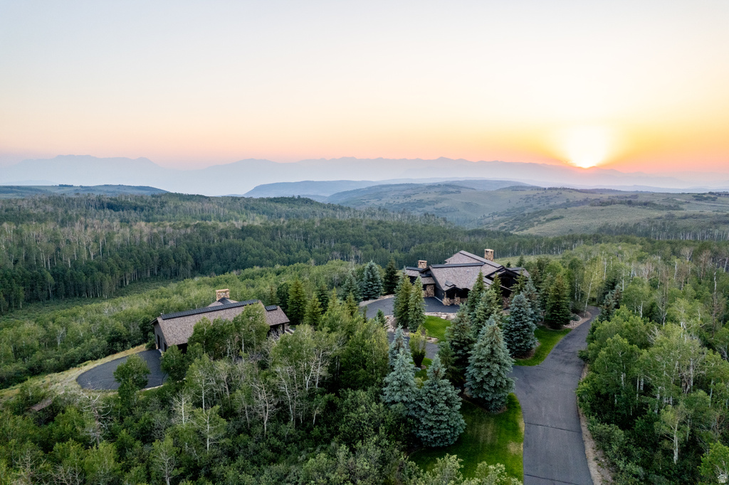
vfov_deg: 57.2
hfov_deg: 78.6
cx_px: 364
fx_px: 445
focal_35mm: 22
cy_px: 242
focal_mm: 8.38
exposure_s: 1/200
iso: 100
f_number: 2.8
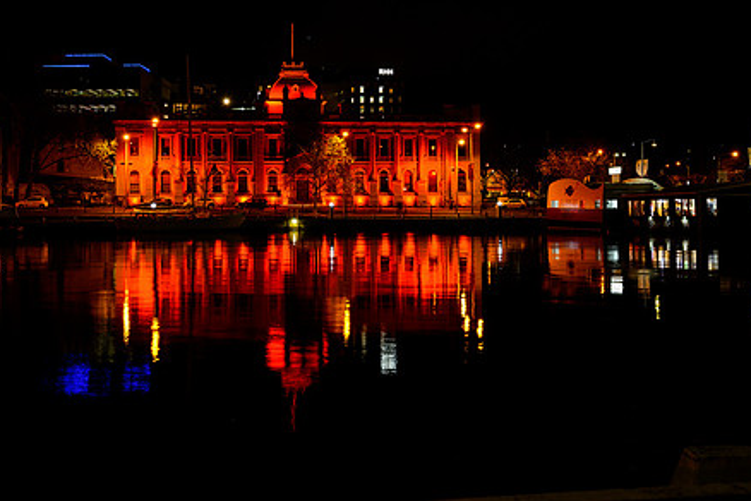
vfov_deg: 29.7
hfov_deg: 43.4
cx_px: 309
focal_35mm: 45
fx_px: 939
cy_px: 179
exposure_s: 1/2.5
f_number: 8
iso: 560
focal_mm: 30
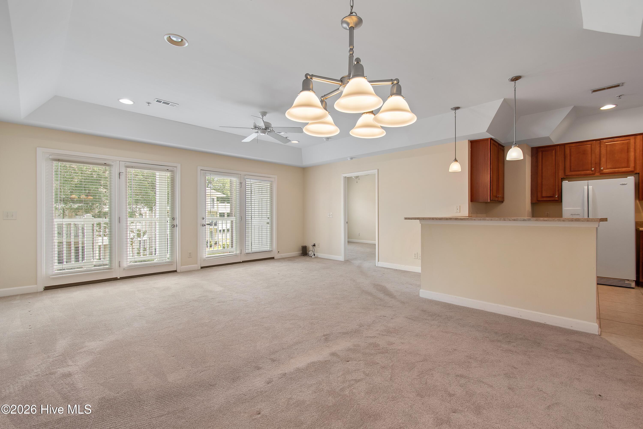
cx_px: 322
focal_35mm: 15
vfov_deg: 77.3
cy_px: 214
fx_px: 268
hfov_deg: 100.4
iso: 100
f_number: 8
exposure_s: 1/5
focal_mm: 10
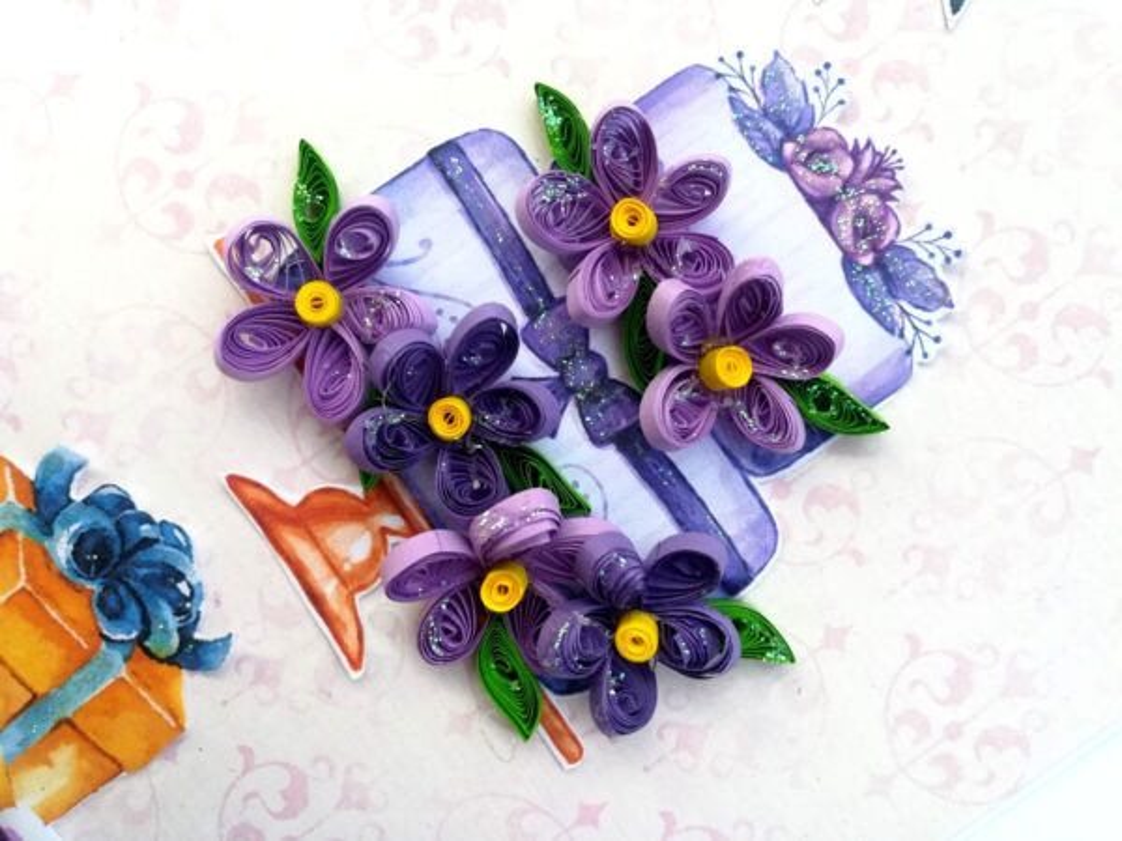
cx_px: 561
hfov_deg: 67.3
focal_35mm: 26
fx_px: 843
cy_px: 420
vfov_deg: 53.1
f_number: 2.2
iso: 50
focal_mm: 3.83
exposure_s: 1/100
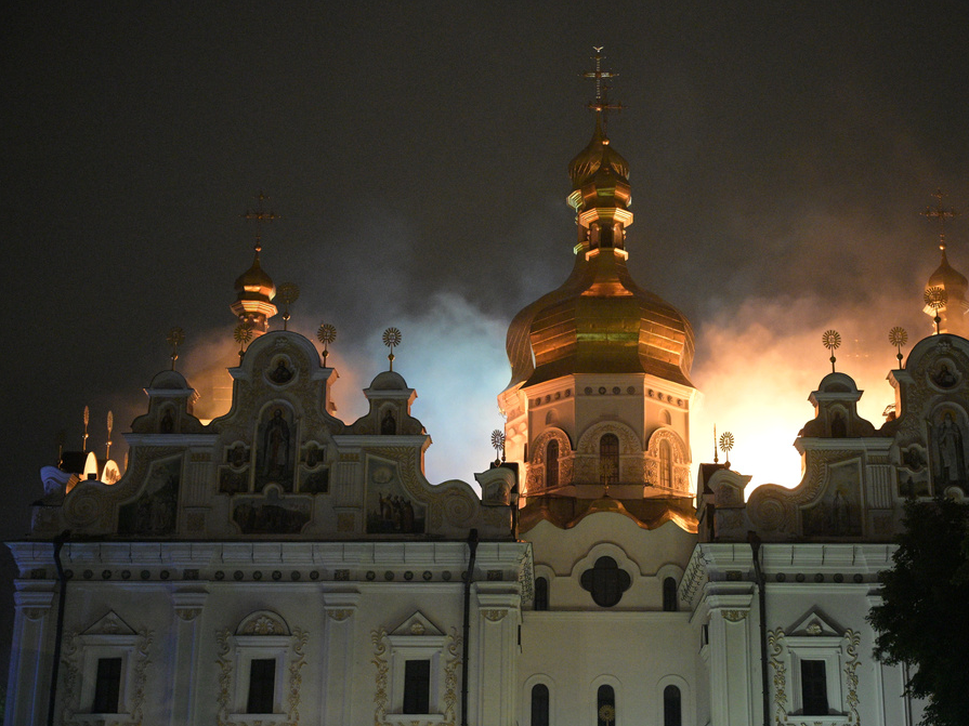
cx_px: 553
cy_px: 358
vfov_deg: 26.6
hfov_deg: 34.9
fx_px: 1539
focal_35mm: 55
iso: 12800
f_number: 4
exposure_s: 1/10
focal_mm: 50
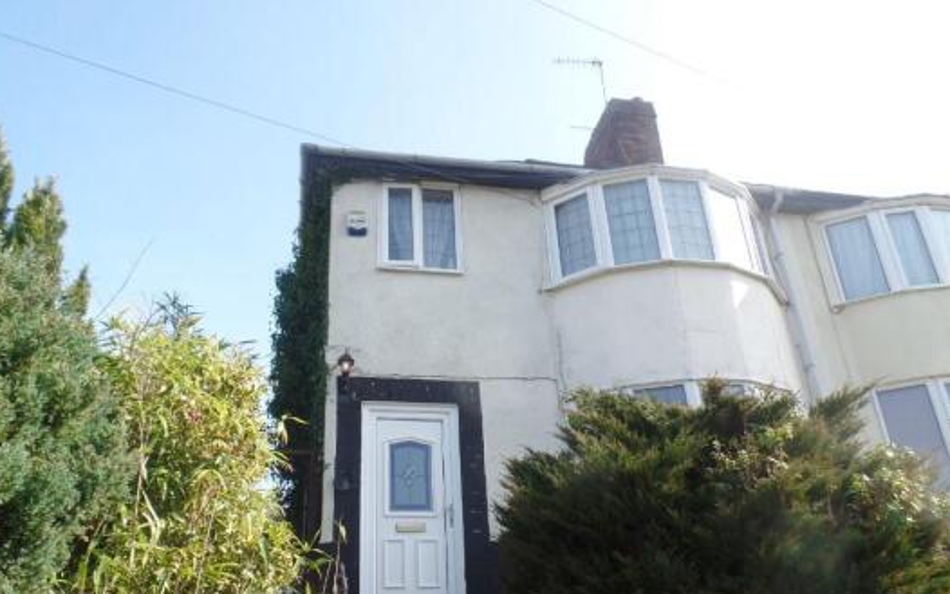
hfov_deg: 68.3
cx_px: 447
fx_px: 699
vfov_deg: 45.7
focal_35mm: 27
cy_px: 364
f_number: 3.5
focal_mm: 4.1
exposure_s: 1/250
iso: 80
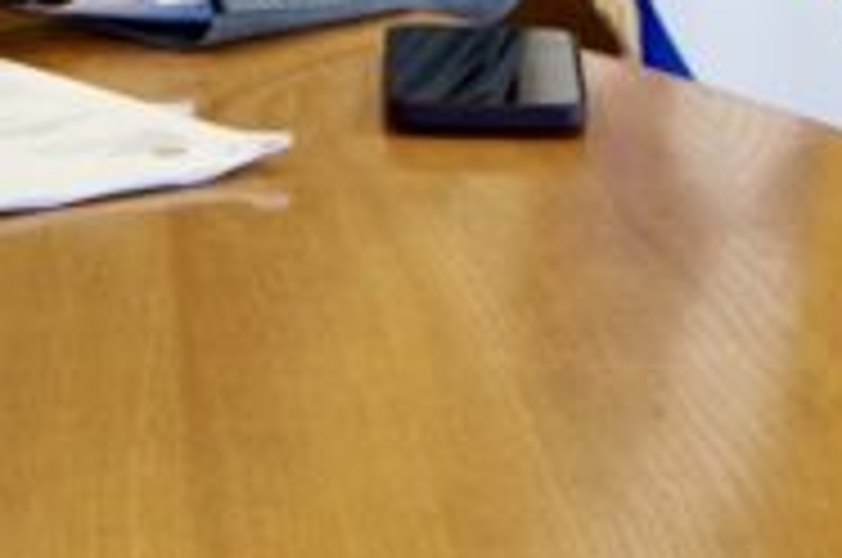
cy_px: -1143
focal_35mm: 315
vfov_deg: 4.2
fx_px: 7355
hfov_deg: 6.5
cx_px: -108
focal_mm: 49
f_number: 4.5
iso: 500
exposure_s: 1/160
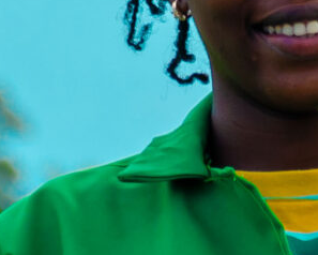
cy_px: -145
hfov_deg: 1.8
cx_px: 331
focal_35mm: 1089
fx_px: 10256
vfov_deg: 1.4
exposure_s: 1/200
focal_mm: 90
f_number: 5.3
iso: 250
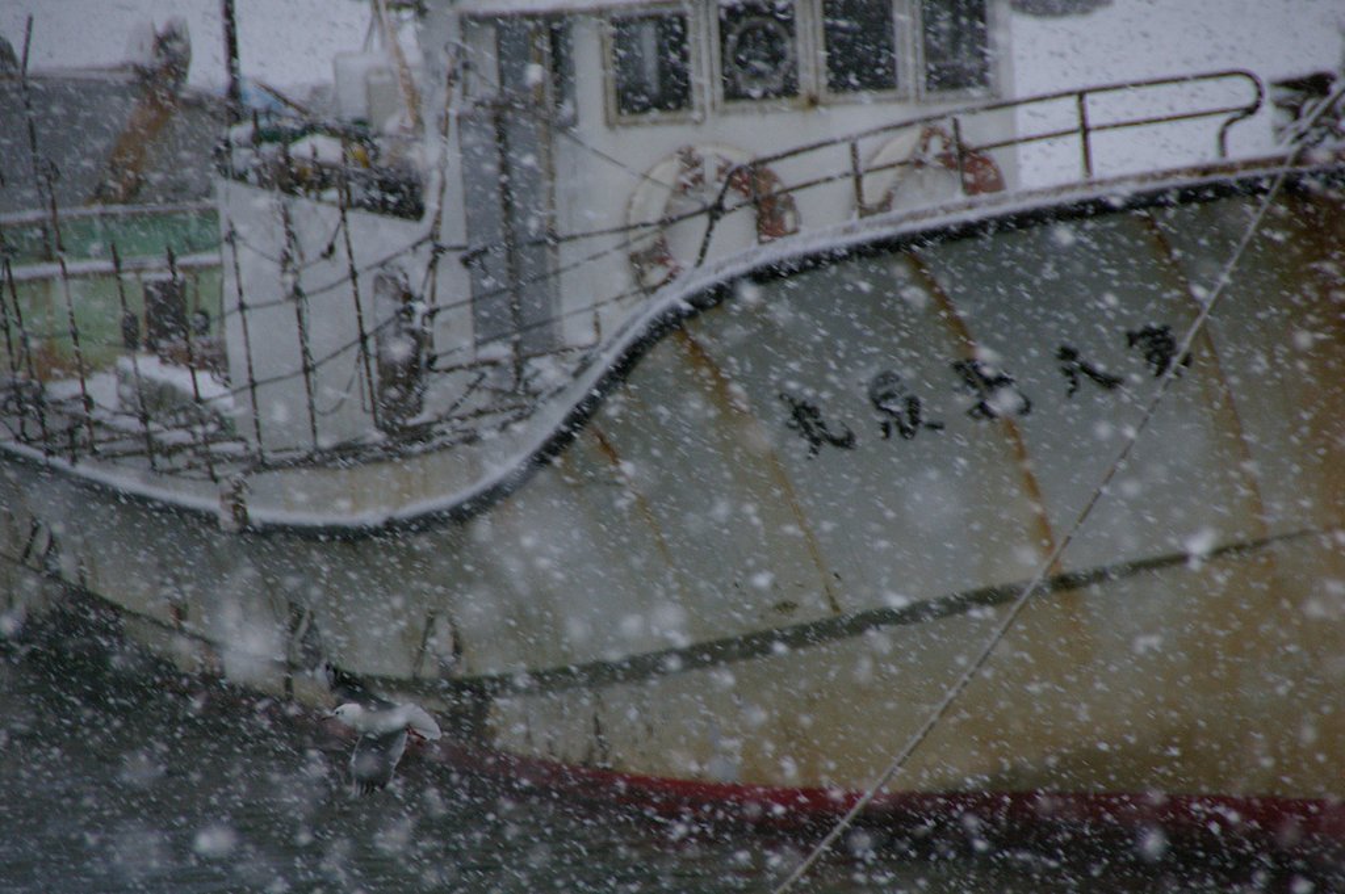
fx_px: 11199
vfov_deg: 4.6
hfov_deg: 6.9
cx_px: 672
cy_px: 447
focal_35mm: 300
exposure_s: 1/400
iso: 800
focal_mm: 200
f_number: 7.1
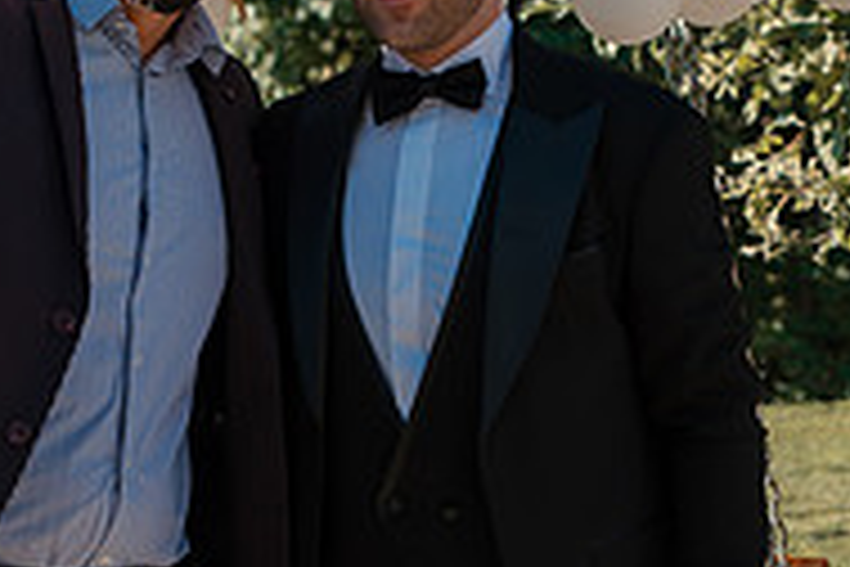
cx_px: 261
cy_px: 112
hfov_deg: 15.8
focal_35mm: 129
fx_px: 3046
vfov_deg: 10.6
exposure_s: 1/250
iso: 100
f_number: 3.5
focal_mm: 42
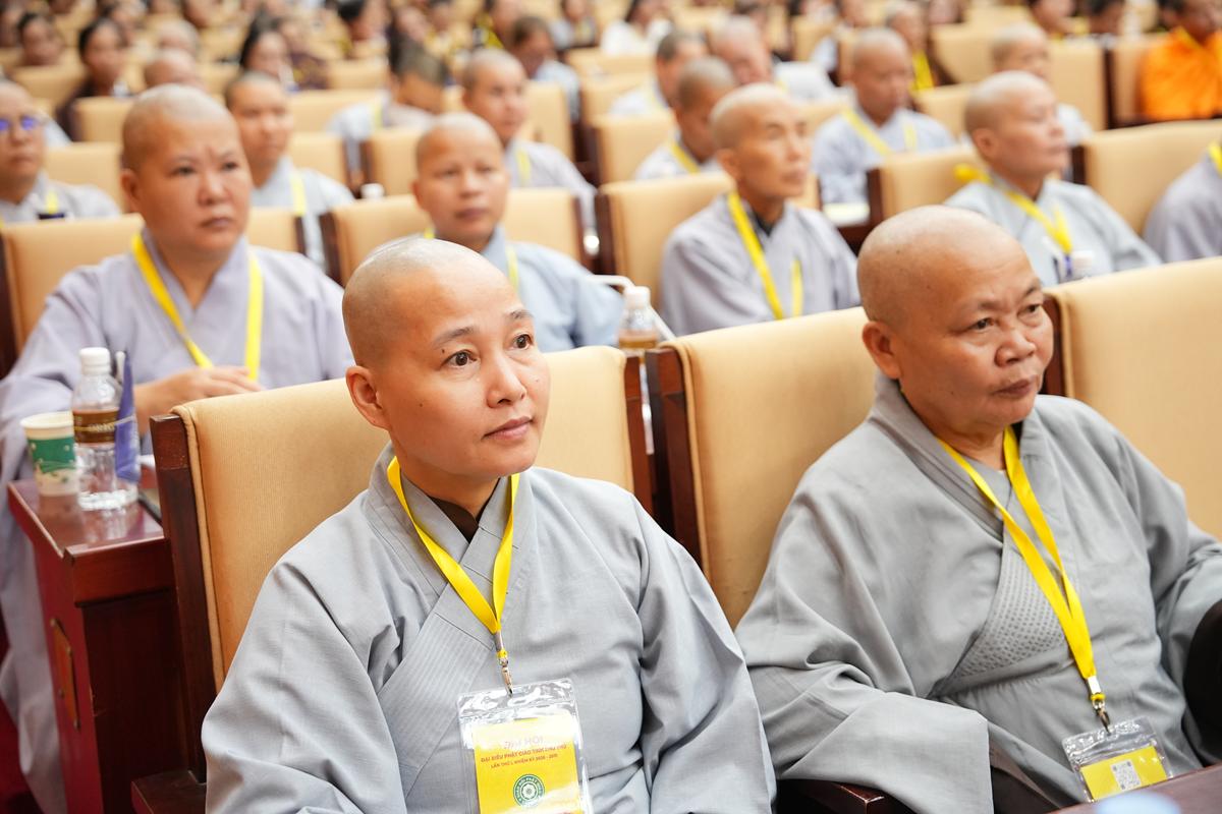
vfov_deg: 28.6
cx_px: 611
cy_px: 407
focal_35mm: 47
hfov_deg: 41.9
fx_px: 1595
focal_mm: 47
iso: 2500
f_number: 2.8
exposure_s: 1/125
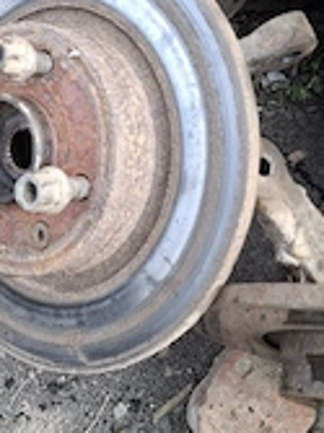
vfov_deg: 34.6
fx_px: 687
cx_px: 122
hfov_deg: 26.4
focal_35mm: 55
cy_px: 145
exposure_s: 1/175
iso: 50
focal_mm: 5.54
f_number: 1.8
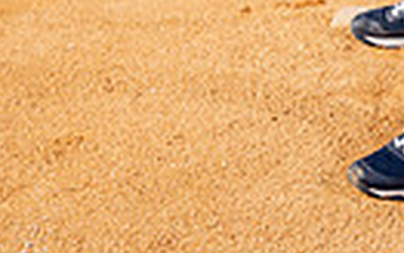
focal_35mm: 133
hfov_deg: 15.5
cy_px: -373
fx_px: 1465
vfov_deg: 8.8
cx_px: 389
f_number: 6.3
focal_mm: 38
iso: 100
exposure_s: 1/250
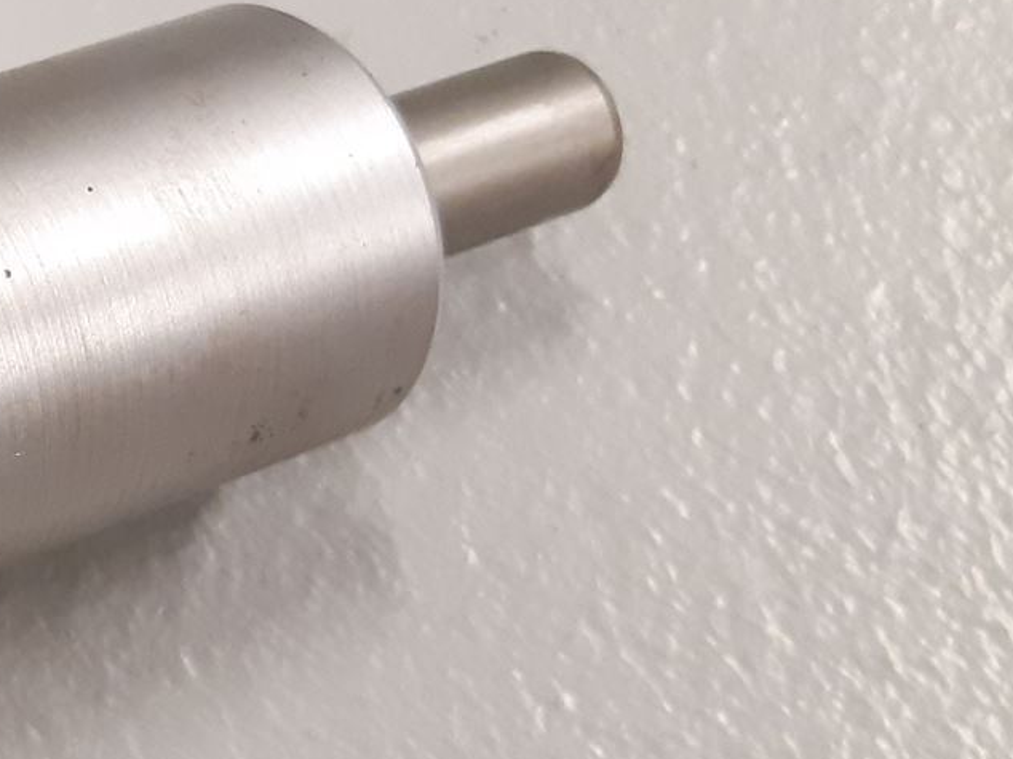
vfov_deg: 17.5
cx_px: -484
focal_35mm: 84
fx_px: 2457
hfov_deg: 20.2
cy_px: 438
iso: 200
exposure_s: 1/50
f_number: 1.7
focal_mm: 3.93
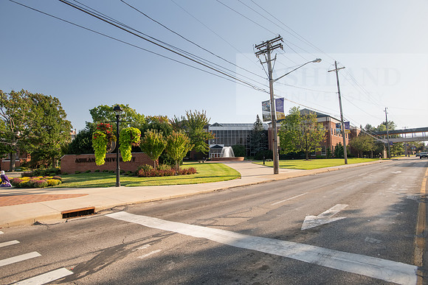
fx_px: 238
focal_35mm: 20
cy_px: 142
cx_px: 214
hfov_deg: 84.0
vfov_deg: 62.0
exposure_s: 1/320
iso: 400
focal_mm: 20
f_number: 5.6
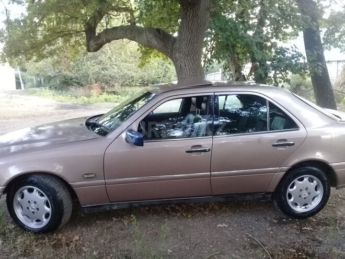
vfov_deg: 45.4
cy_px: 130
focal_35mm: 31
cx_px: 172
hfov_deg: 58.4
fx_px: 309
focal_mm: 3.3
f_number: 2.2
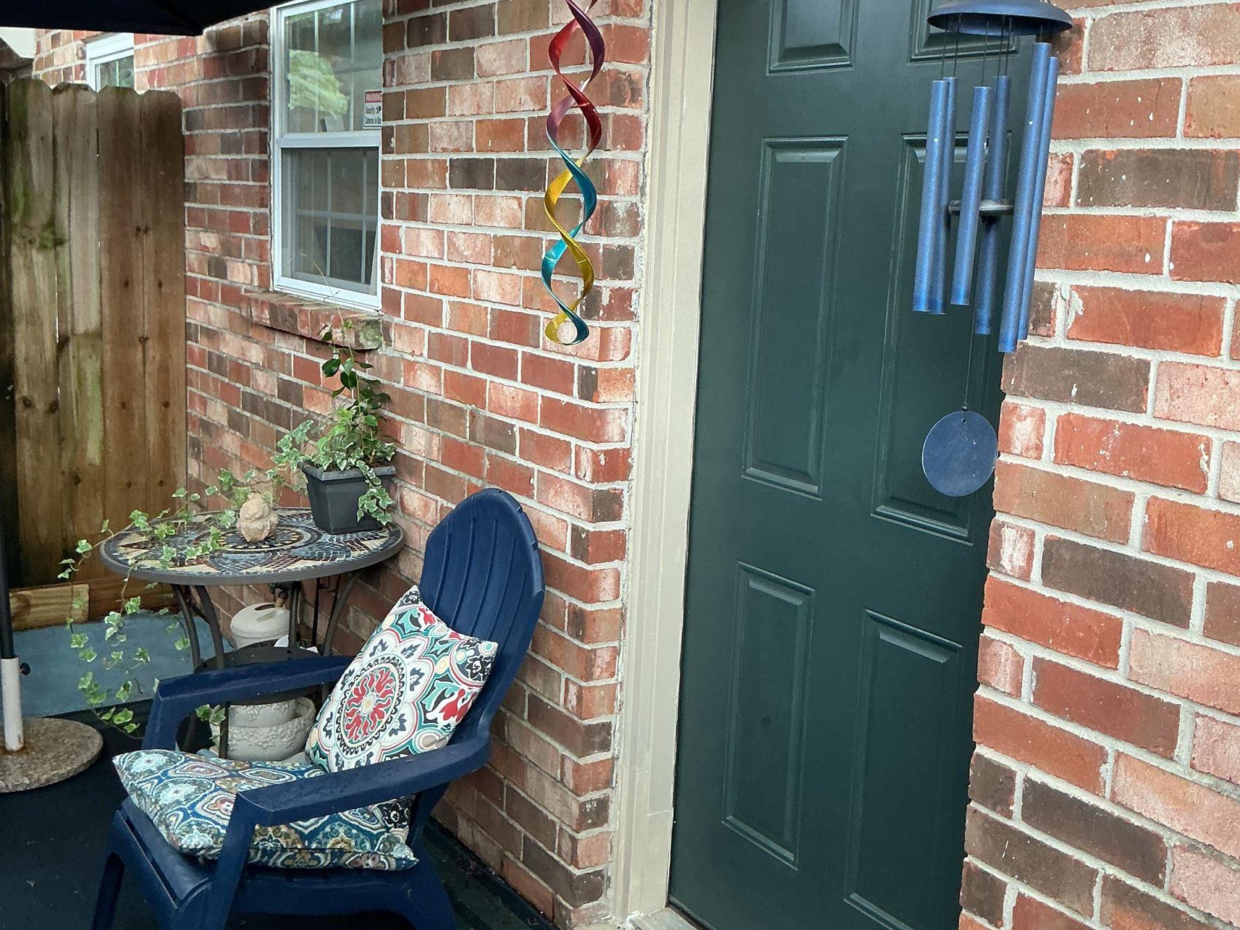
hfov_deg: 47.9
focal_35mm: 39
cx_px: 617
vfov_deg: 36.8
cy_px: 429
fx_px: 1397
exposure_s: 1/60
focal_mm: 3
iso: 80
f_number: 1.8
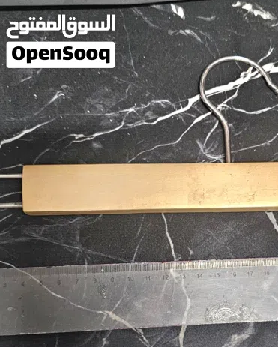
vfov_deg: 57.1
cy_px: 176
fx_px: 319
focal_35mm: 31
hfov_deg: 44.5
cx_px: 228
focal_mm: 6.3
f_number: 1.7
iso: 800
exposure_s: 1/120
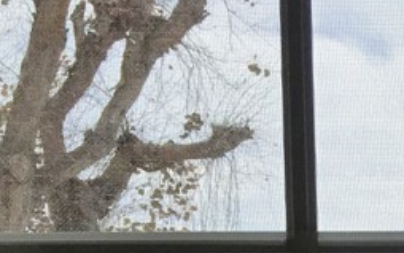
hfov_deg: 14.2
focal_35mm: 124
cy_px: 568
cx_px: 797
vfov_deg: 9.6
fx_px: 1366
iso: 32
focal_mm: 4.15
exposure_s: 1/3597
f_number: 2.2
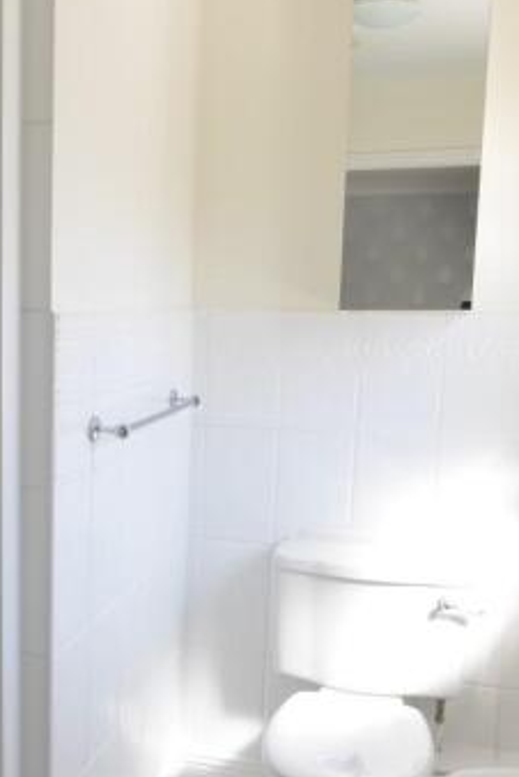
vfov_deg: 45.1
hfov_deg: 30.1
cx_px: 68
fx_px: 928
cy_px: 472
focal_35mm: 43
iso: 100
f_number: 3.3
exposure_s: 1/60
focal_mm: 4.3
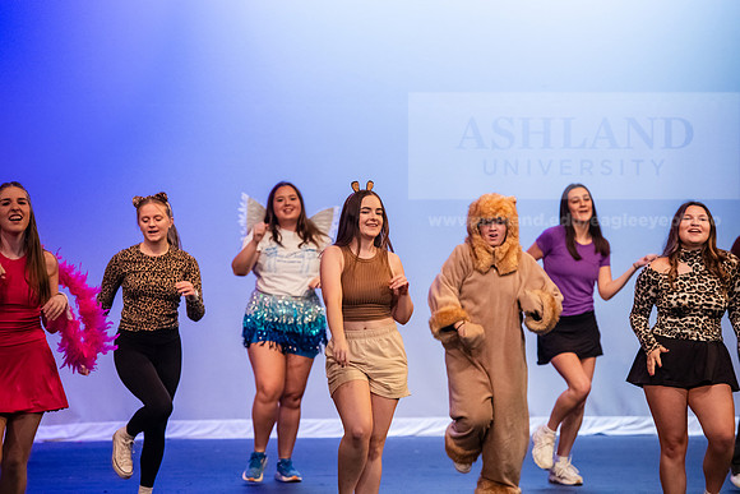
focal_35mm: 165
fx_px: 3392
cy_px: 247
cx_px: 370
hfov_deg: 12.4
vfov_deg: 8.3
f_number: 3.5
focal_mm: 165
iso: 4000
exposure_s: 1/320
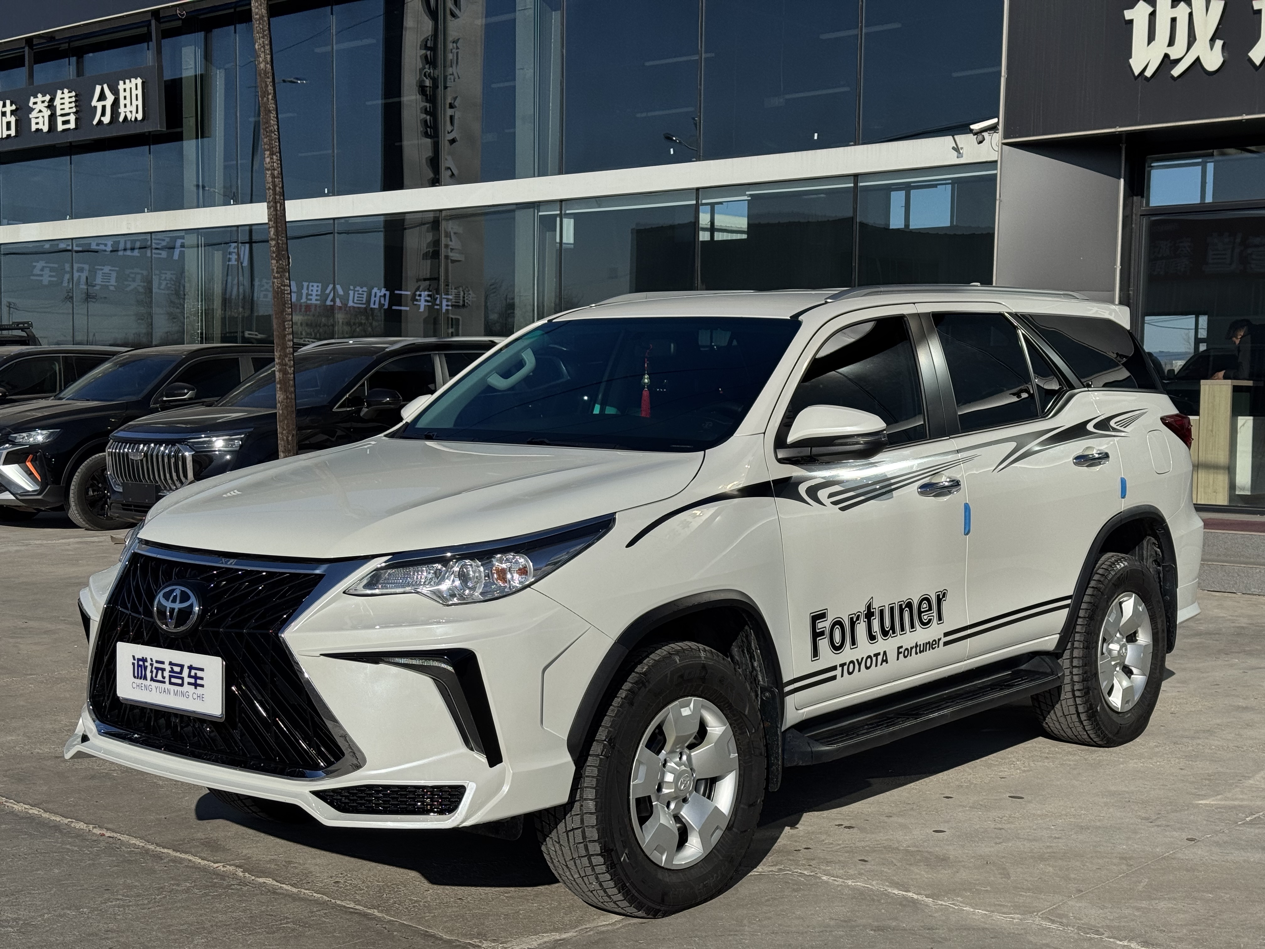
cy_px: 474
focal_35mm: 48
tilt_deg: -3.0
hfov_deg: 39.7
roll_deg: -0.8
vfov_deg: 30.3
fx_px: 1754
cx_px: 632
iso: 64
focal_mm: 6.76
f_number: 1.78
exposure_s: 1/10526
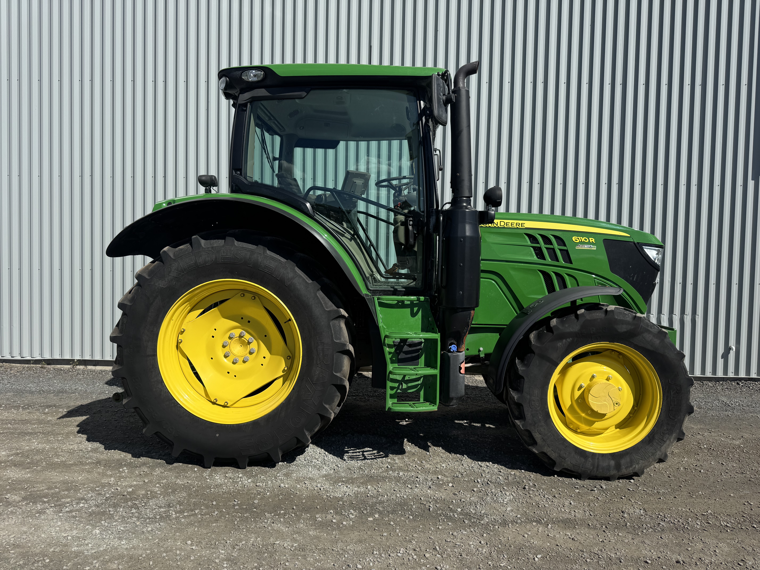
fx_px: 527
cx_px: 380
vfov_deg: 56.8
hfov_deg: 71.6
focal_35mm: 24
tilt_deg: -2.0
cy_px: 285
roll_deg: -0.3
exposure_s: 1/5348
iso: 80
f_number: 1.78
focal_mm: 6.76
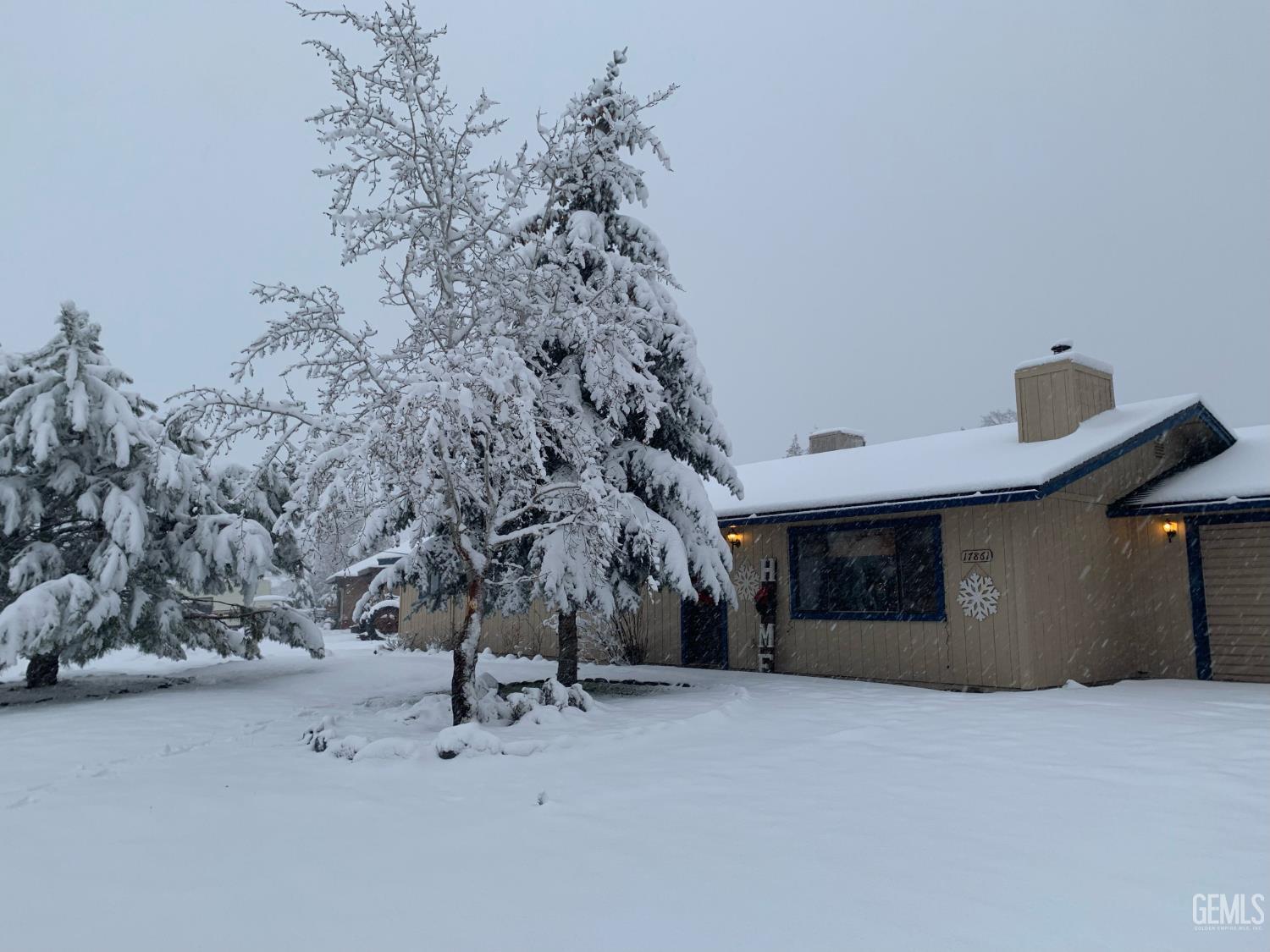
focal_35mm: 26
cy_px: 476
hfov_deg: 67.3
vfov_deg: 53.1
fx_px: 954
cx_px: 635
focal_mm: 4.25
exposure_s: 1/122
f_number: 1.8
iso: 32
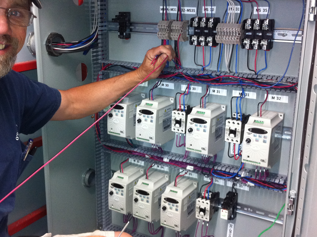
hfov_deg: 37.5
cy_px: 125
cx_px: 144
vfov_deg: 28.5
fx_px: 466
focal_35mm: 51
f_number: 2.8
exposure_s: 1/15
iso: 200
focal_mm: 3.85
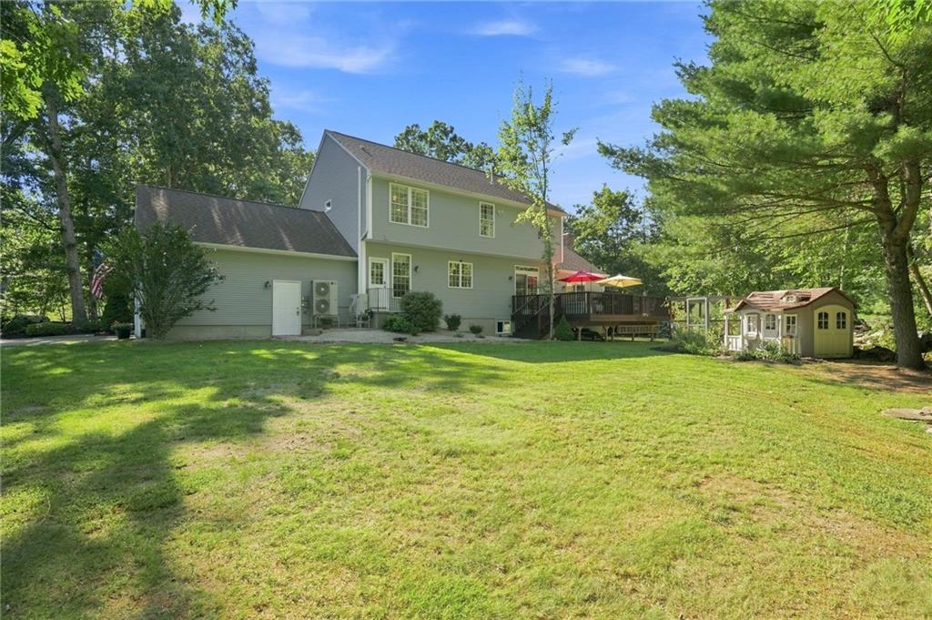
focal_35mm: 17
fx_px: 440
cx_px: 466
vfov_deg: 70.3
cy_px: 310
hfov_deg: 93.3
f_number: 8
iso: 400
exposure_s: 1/200
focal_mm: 17
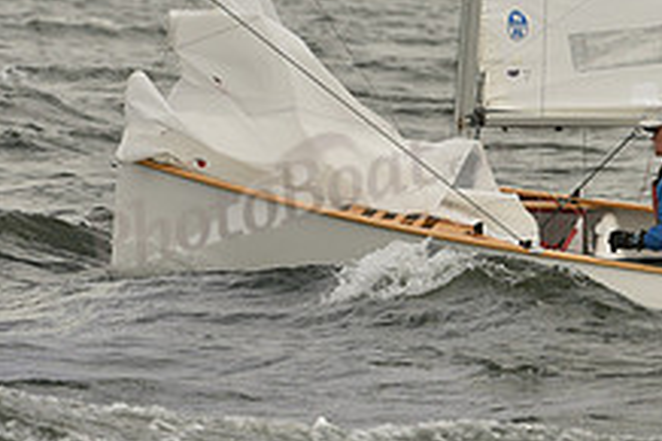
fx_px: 11741
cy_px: -5
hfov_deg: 3.2
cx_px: 674
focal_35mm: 639
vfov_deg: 2.1
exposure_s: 1/1250
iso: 320
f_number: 8
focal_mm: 240
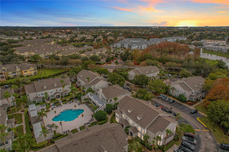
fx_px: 140
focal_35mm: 22
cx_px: 114
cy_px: 76
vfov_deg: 57.2
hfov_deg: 78.6
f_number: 2.8
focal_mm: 8.38
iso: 100
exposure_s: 1/800
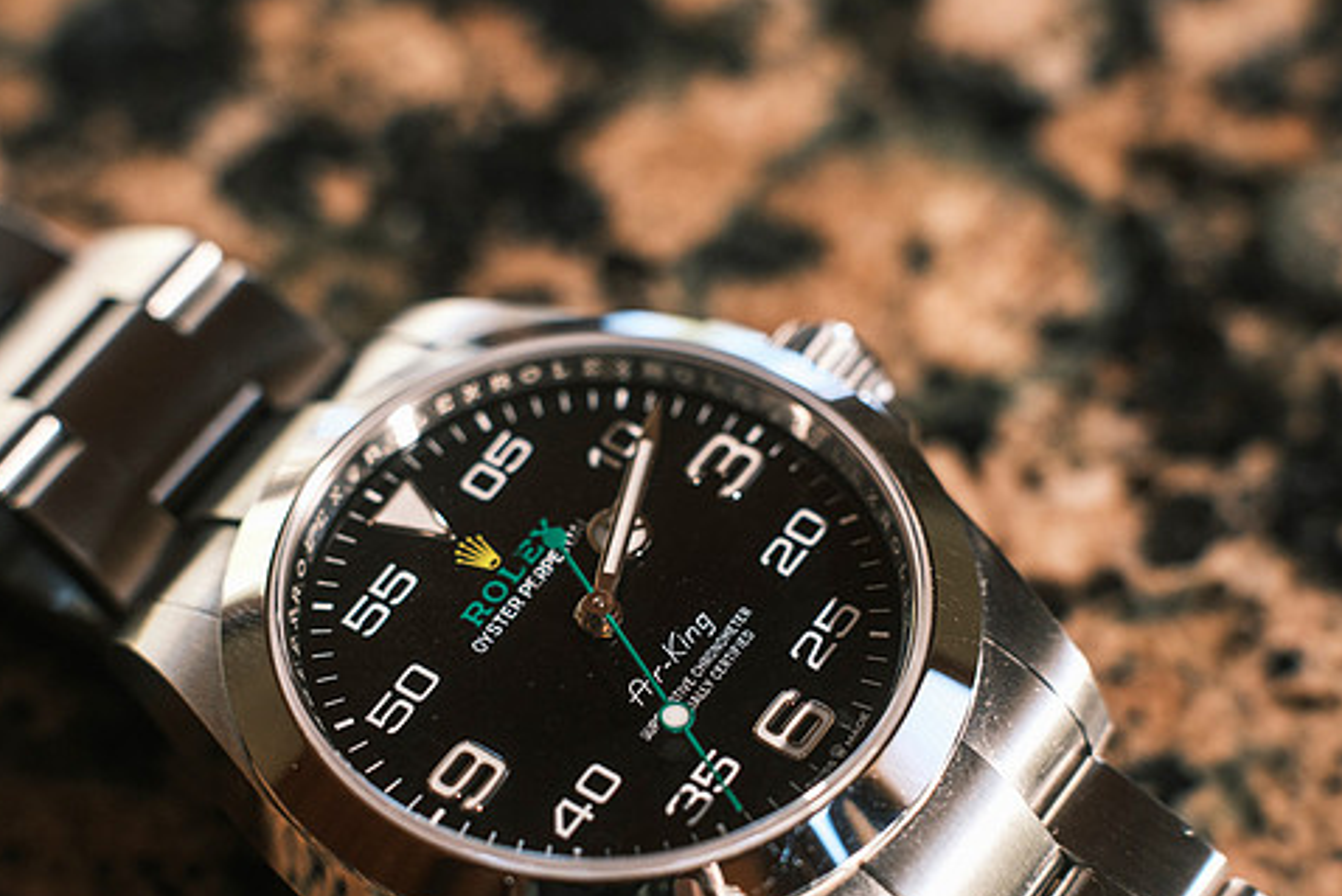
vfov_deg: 13.4
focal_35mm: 102
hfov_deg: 20.0
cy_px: 535
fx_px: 3803
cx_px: 637
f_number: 4
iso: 800
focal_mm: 56
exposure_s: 1/60
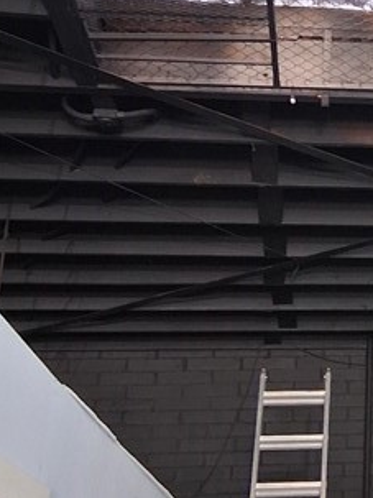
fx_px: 1265
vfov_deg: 22.1
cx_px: 573
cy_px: 123
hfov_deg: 15.4
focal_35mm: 88
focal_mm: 3.98
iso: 320
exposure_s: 1/60
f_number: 1.8
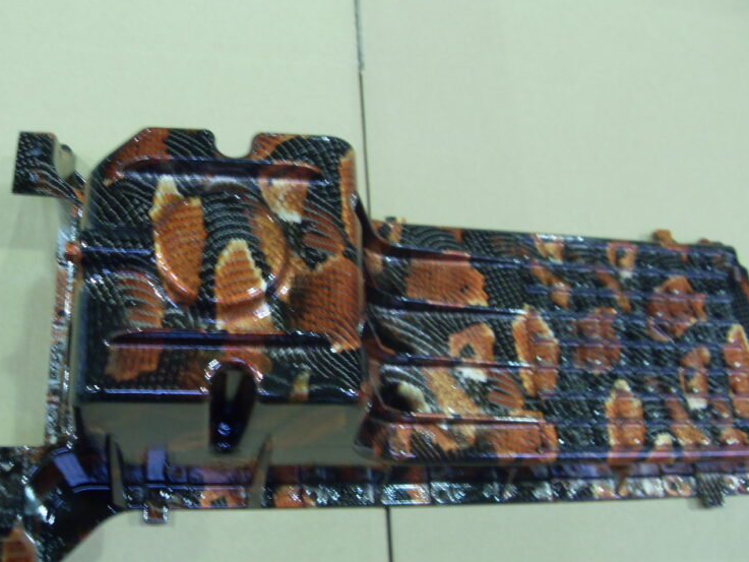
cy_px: 284
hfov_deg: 49.0
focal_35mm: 38
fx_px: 822
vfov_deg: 37.7
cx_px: 367
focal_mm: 6.3
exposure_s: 1/15
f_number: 2.8
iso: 200
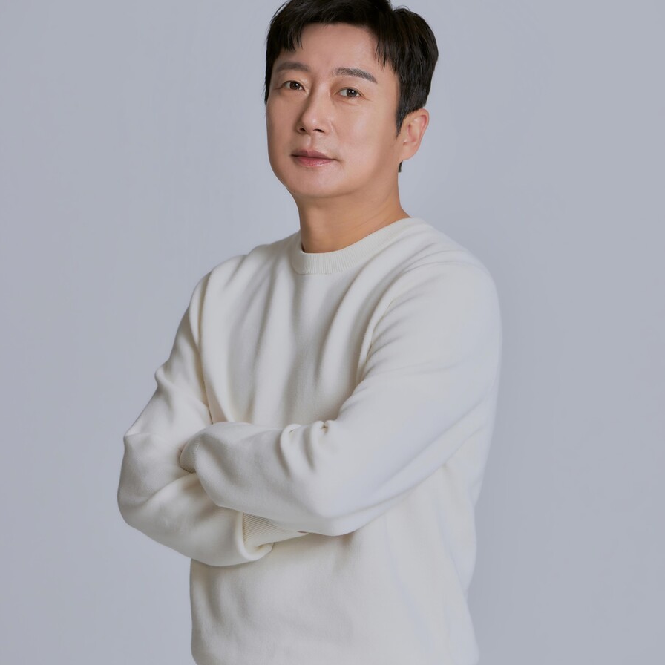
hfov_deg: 9.8
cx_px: 332
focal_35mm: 178
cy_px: 347
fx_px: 3869
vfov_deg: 9.8
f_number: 4
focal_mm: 139
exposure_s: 1/160
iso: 400
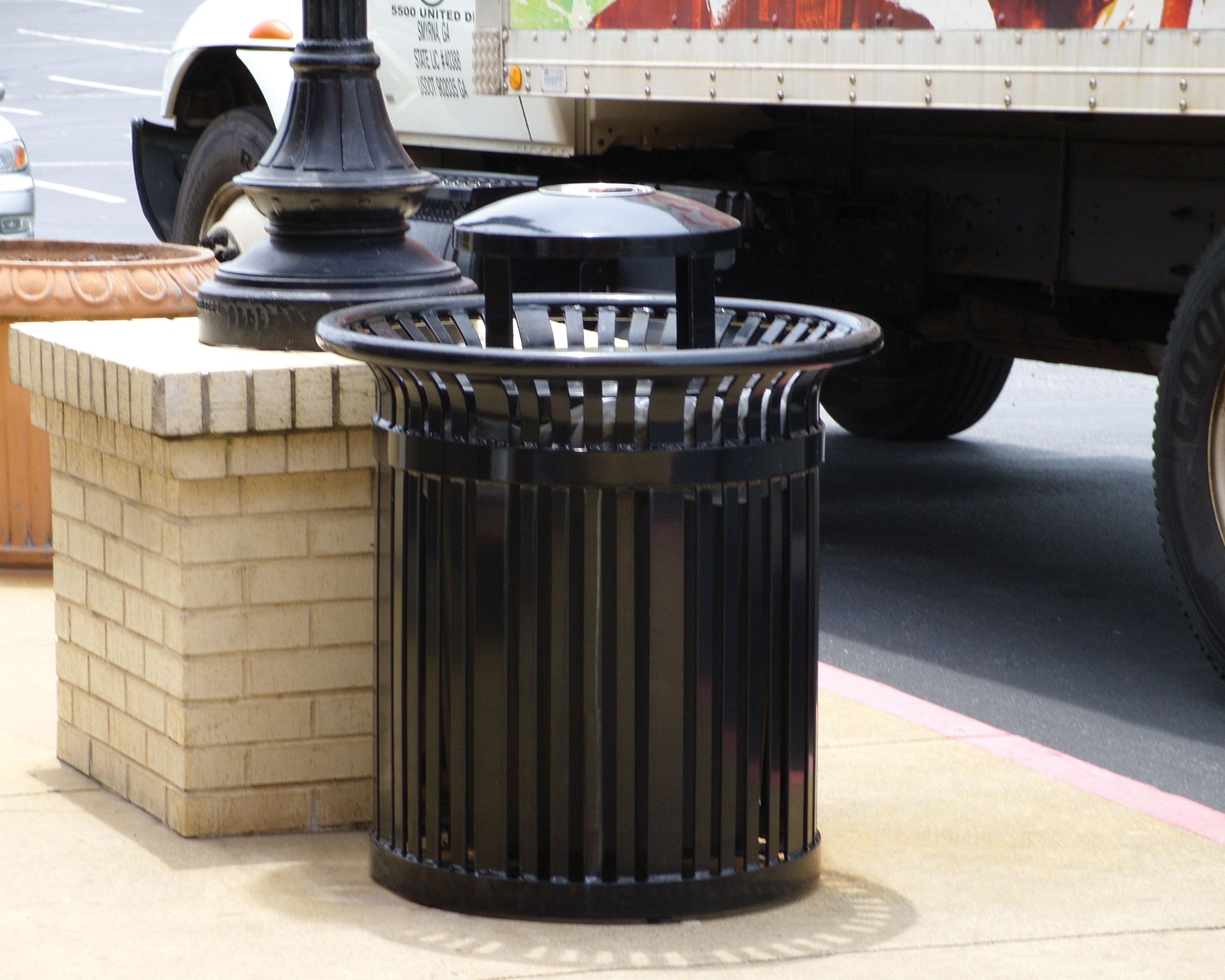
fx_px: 5221
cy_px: 489
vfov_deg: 10.7
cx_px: 616
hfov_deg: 13.4
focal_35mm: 144
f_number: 5.4
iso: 50
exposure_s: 1/184
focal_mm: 28.5
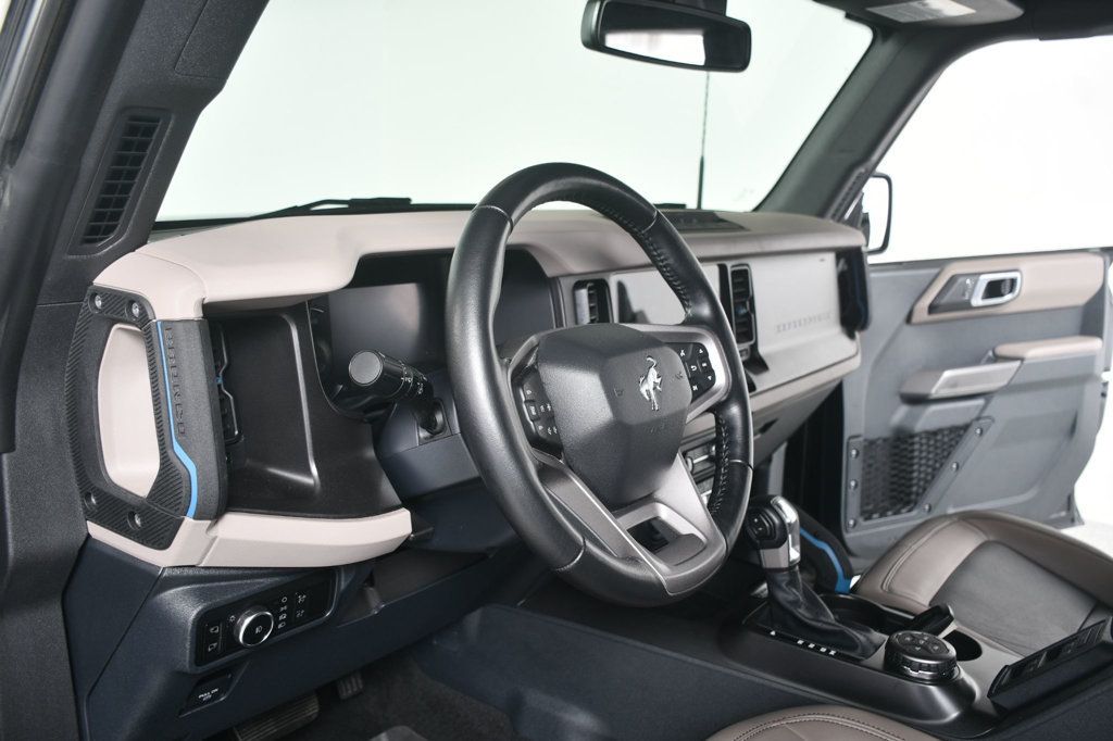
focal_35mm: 30
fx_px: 927
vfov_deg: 43.6
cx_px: 556
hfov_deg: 61.9
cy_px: 370
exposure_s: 1/160
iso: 100
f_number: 3.5
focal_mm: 20
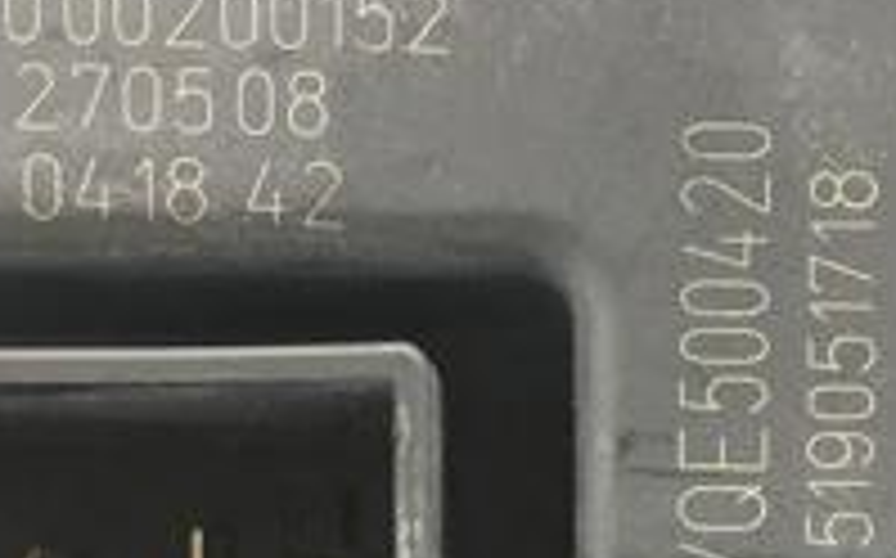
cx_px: 635
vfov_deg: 12.5
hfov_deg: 20.9
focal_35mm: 99
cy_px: 832
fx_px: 2415
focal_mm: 4.15
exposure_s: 1/33
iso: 40
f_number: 2.2
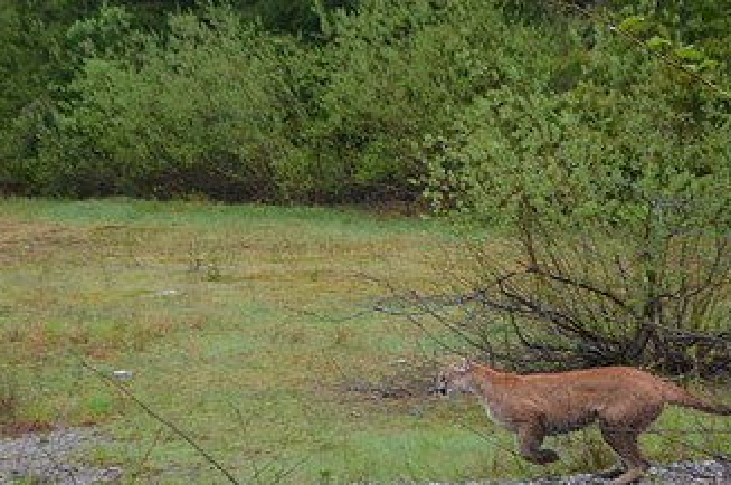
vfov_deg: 10.3
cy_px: 322
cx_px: 282
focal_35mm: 133
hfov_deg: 15.4
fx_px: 2697
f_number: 5.6
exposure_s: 1/200
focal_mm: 50
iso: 1600
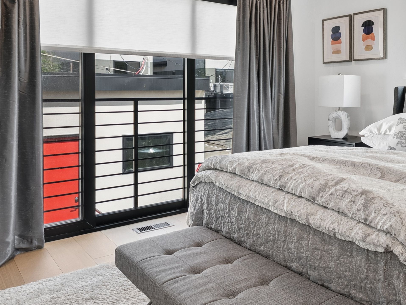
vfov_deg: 41.3
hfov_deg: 51.4
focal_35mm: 34
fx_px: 399
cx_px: 310
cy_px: 101
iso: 320
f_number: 8
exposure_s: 1/125
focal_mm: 16
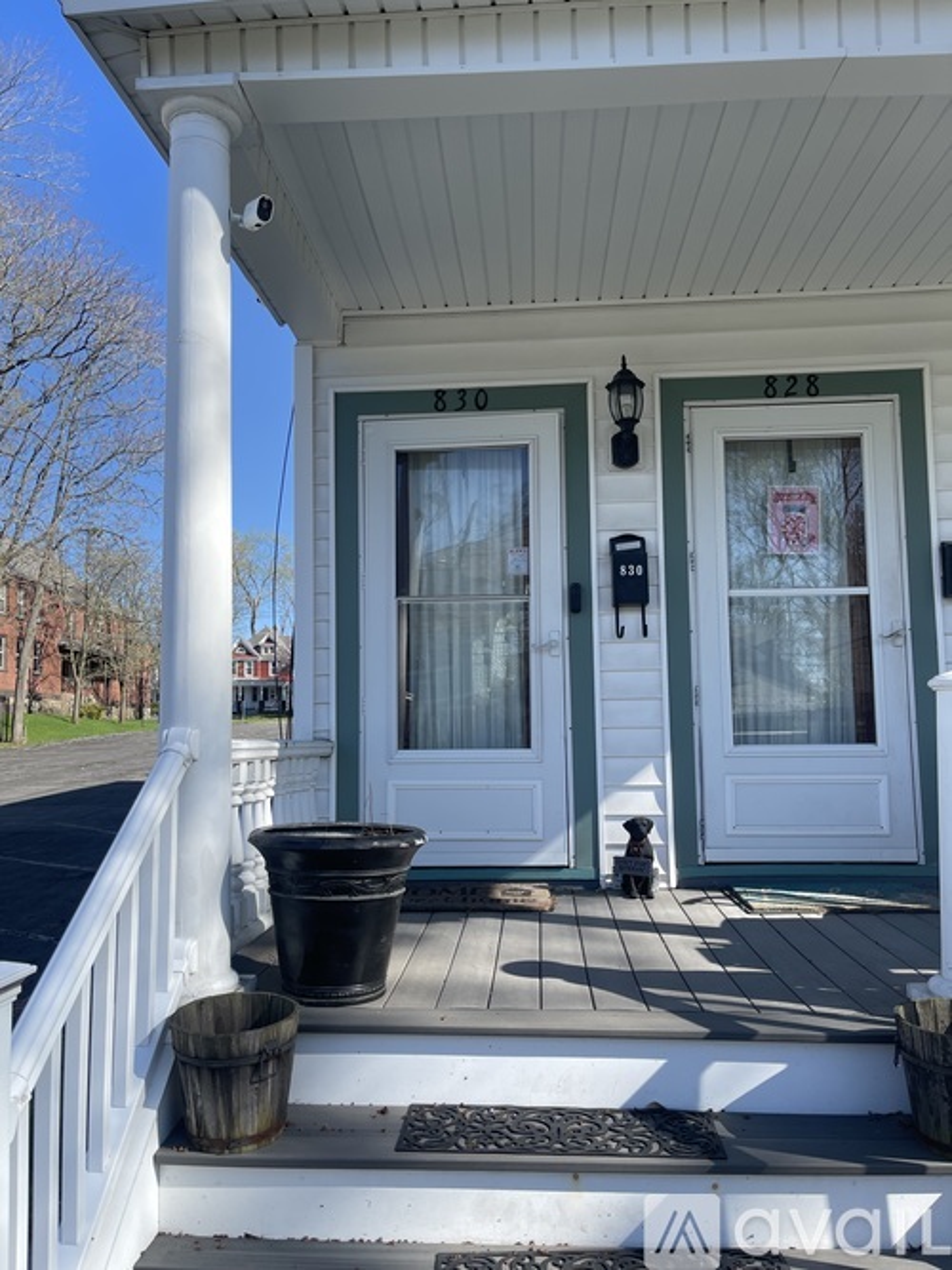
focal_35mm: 25
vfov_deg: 69.4
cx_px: 476
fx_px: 917
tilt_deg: +5.5
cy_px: 635
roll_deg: +1.3
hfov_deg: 54.9
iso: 32
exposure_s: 1/1618
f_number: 1.6
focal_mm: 5.1
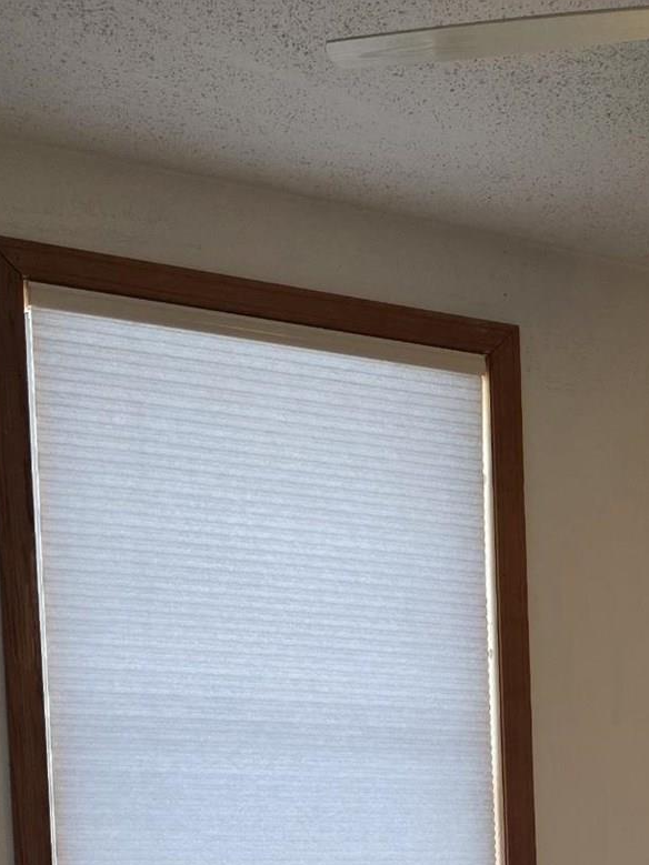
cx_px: 770
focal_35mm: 68
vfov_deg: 25.8
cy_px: 1012
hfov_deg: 20.3
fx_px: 1700
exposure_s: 1/120
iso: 250
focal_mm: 6.3
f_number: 1.7
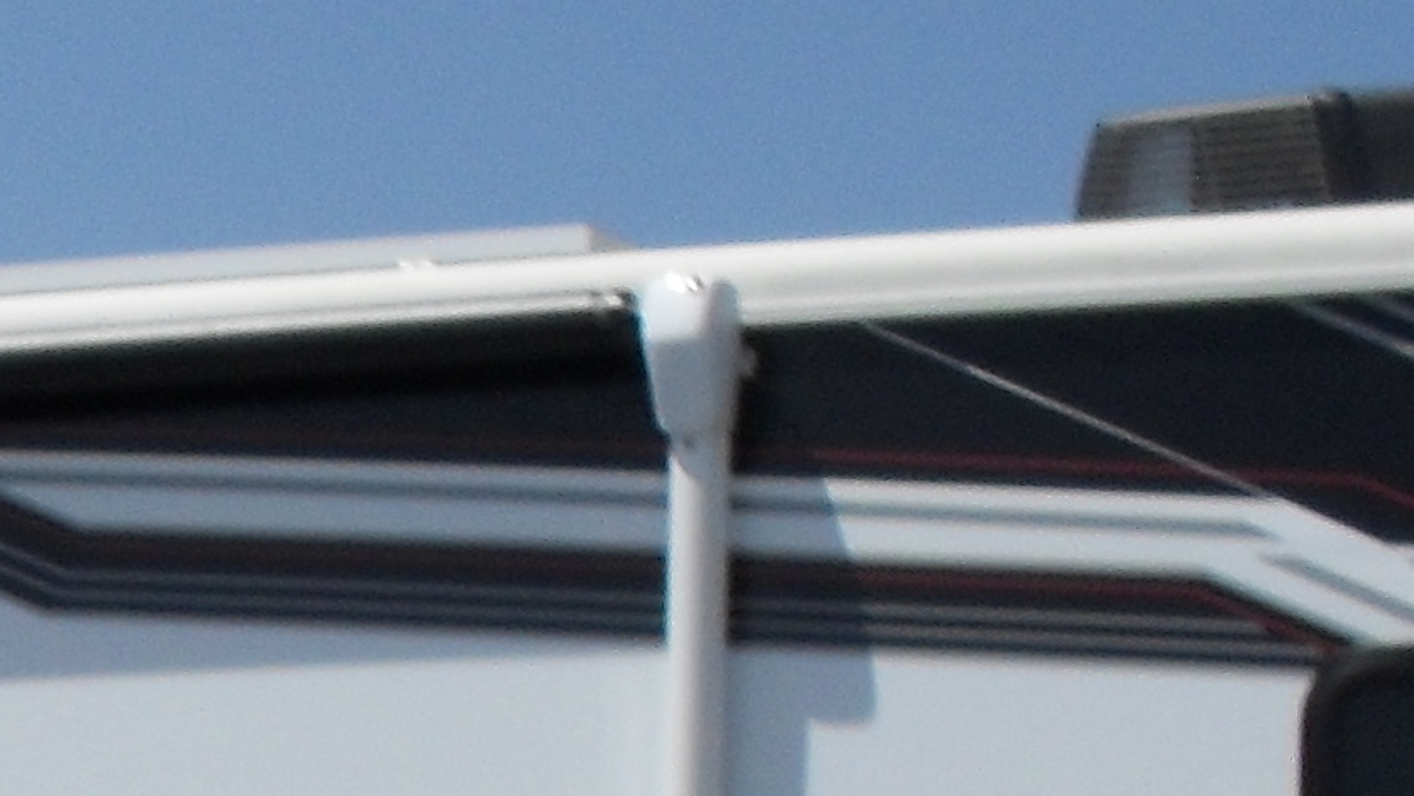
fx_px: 6149
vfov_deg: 7.1
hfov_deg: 12.4
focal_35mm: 164
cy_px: 1595
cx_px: -762
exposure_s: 1/350
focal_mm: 6.3
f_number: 8.4
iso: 100
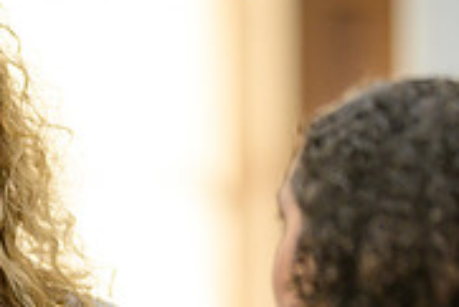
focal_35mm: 437
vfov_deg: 3.1
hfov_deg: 4.7
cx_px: -33
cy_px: 395
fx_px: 5576
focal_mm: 135
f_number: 1.8
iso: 1250
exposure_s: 1/250
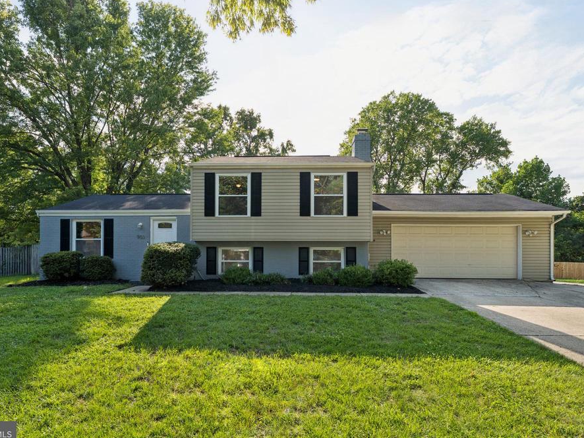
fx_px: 345
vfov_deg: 64.9
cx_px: 281
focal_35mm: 20
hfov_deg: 80.5
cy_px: 220
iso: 1250
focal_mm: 18.4
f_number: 10
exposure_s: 1/640
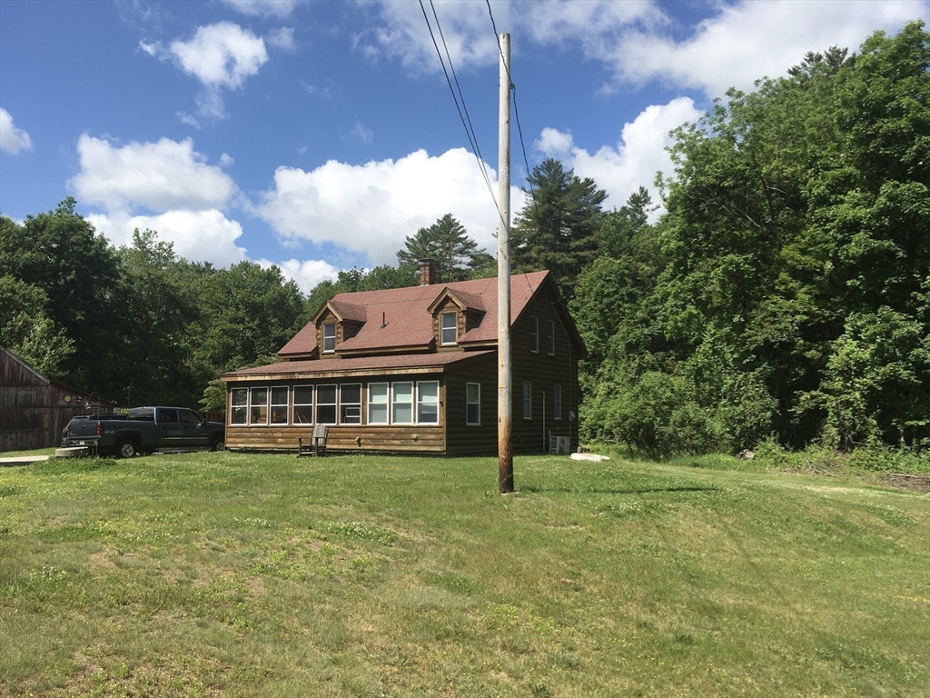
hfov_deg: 61.7
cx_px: 465
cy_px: 349
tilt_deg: +7.5
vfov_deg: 48.2
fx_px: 779
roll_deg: +0.7
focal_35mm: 29
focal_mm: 4.15
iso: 25
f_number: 2.2
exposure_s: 1/2079
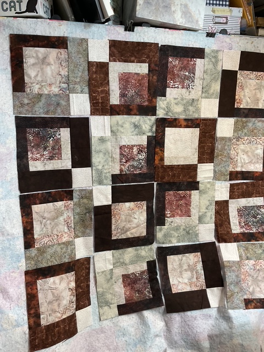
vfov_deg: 61.7
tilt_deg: -15.0
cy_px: 176
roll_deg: -0.1
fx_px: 295
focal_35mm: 29
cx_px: 132
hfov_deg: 48.2
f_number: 1.8
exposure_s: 1/60
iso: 64
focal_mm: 3
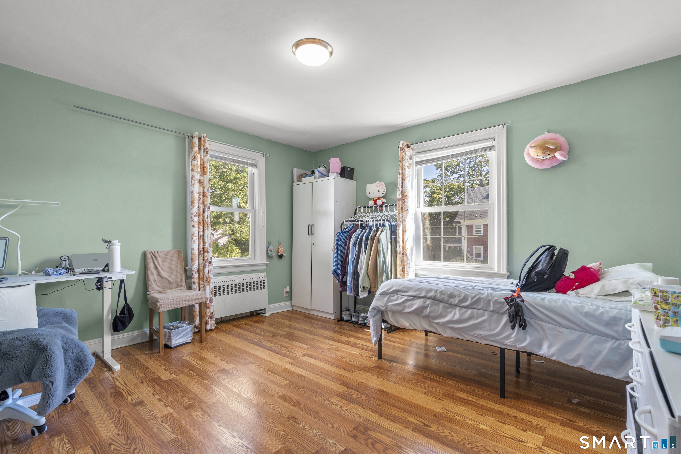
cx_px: 340
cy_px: 227
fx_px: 303
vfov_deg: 73.7
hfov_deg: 96.7
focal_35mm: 16
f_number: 9
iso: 250
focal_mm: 16
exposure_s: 1/2
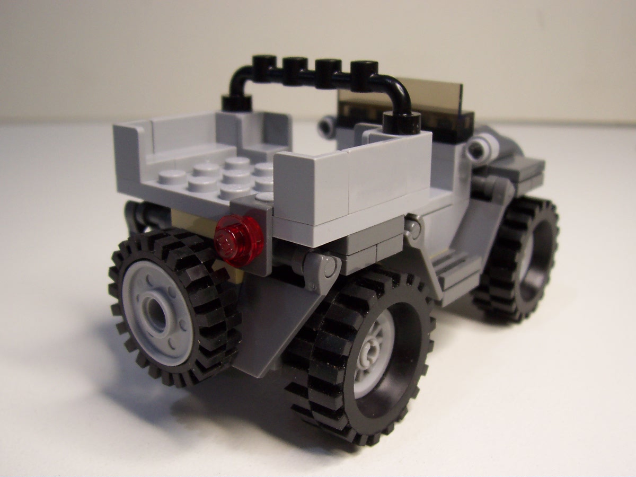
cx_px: 318
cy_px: 238
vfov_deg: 38.7
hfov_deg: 50.1
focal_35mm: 37
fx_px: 680
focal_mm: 5.6
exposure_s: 1/30
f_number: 2.8
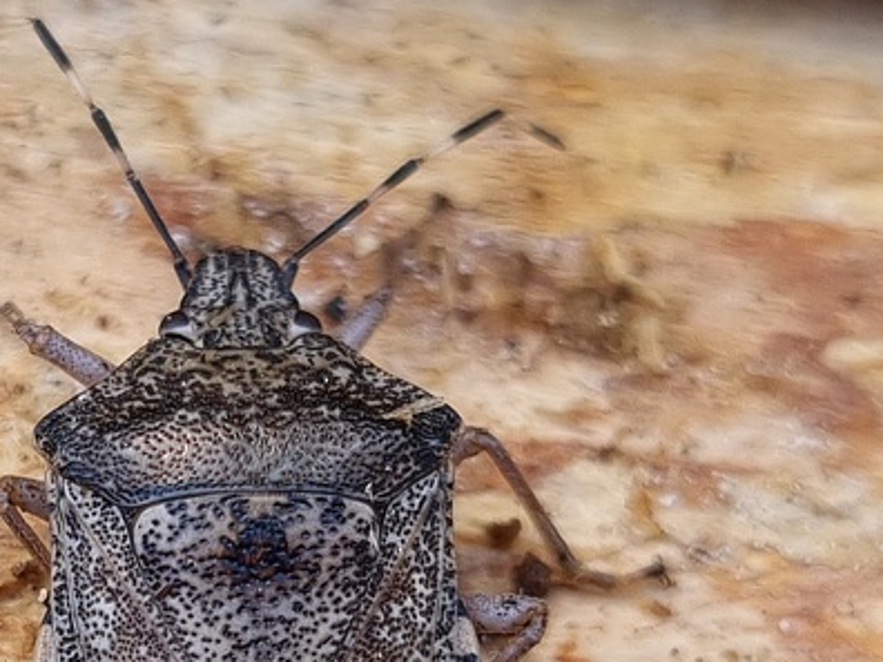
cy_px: 615
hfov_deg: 33.9
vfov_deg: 25.2
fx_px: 1428
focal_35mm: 56
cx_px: 271
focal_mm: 5.4
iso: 50
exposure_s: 1/109
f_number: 1.8
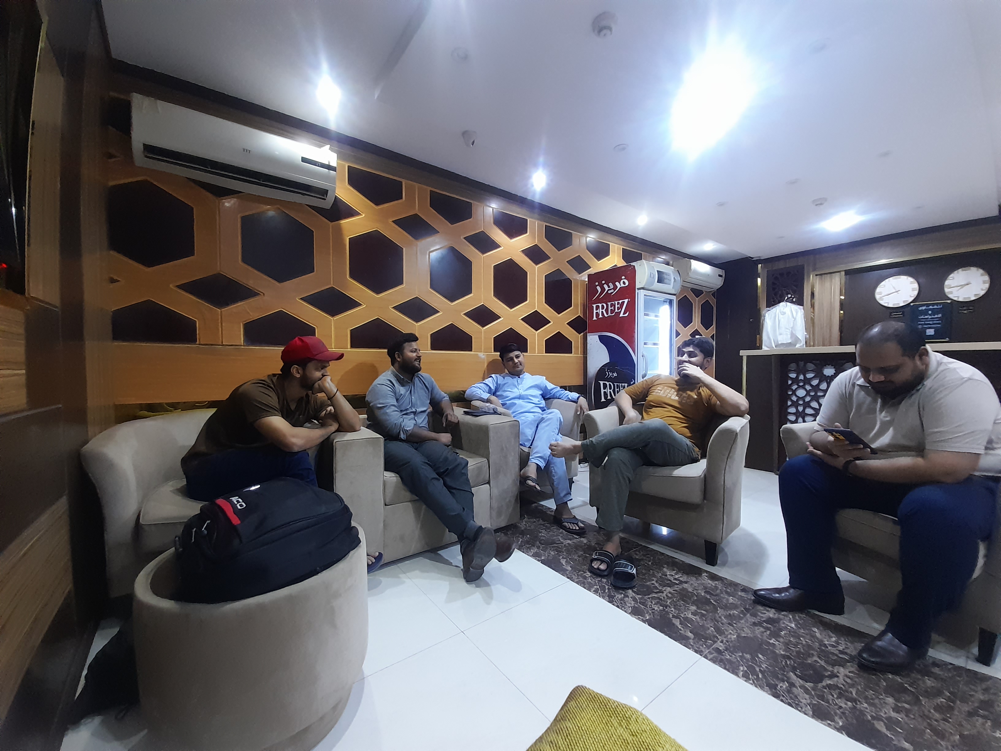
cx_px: 500
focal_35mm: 13
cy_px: 376
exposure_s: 1/25
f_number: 2.2
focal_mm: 1.42
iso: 250
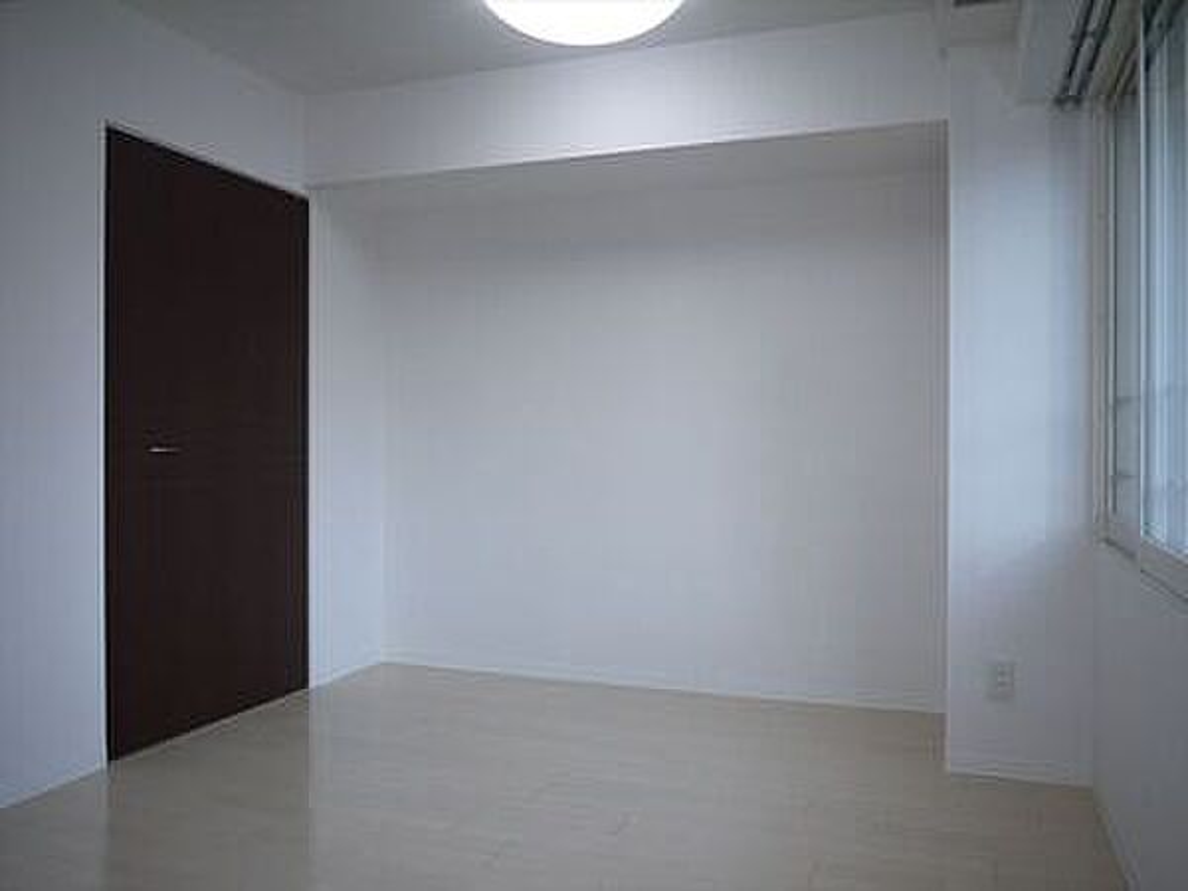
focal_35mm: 28
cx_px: 594
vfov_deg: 49.7
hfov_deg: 63.4
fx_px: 961
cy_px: 446
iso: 160
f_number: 3.2
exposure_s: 1/160
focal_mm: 14
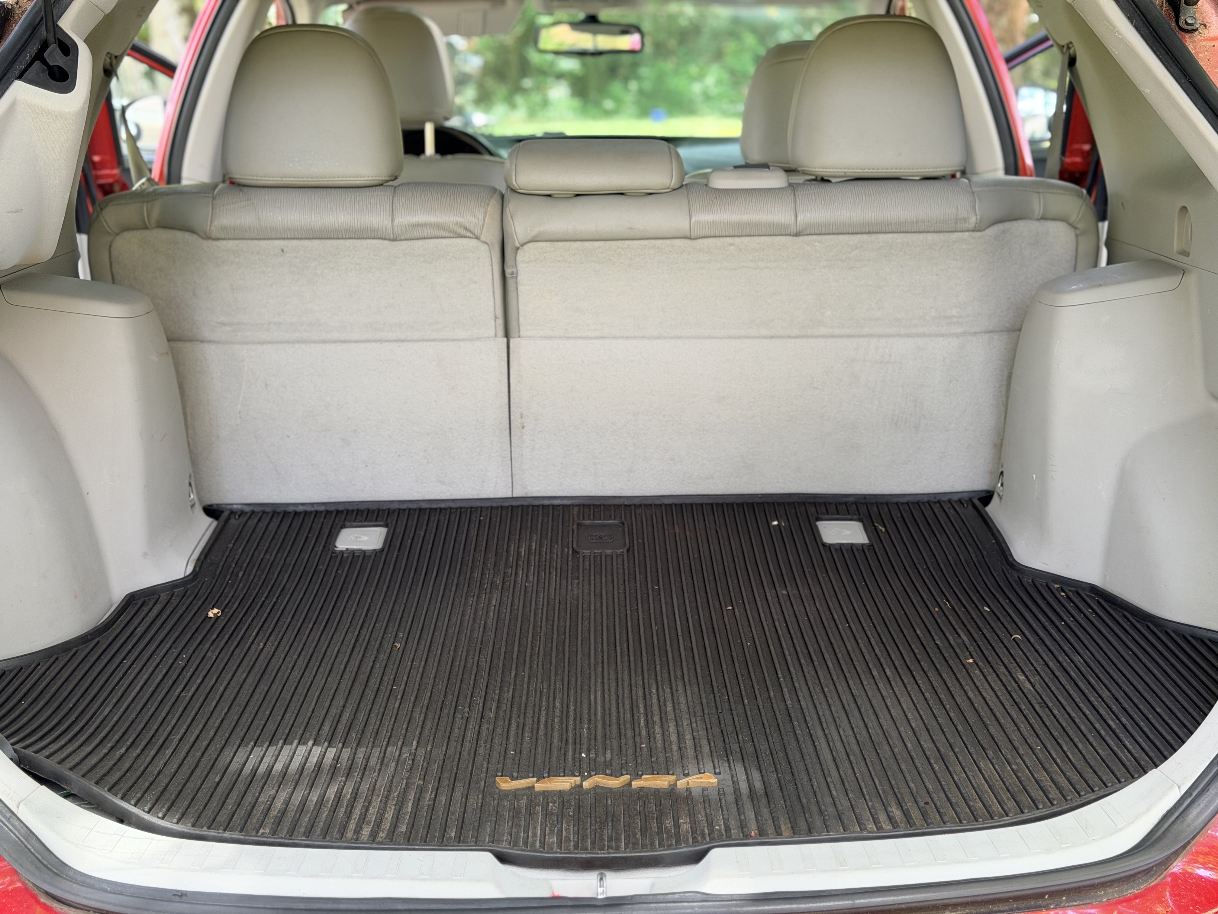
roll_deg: +0.5
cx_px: 609
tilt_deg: -14.3
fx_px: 1689
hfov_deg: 39.7
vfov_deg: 30.3
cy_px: 457
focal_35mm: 48
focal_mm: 6.76
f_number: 1.78
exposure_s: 1/97
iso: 100
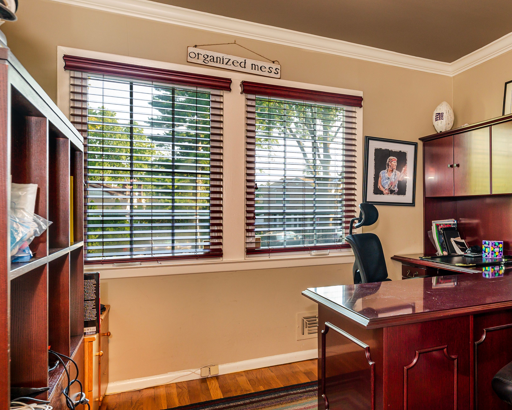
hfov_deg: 55.1
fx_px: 438
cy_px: 216
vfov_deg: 50.1
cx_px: 431
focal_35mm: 29
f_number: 5
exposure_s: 1/5
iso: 320
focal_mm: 16.5
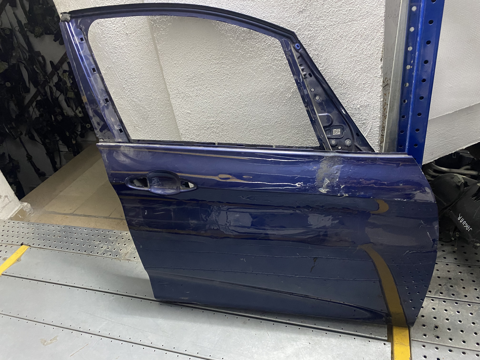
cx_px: 240
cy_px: 180
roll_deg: +12.0
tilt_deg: -33.7
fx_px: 361
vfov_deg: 53.1
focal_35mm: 26
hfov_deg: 67.3
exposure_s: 1/25
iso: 500
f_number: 1.8
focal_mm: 4.25
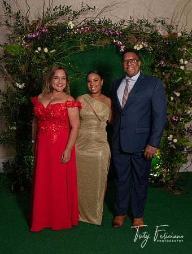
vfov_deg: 51.3
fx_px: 265
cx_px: 114
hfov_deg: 39.7
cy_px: 129
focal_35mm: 36
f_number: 4.5
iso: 800
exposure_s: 1/80
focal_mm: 24
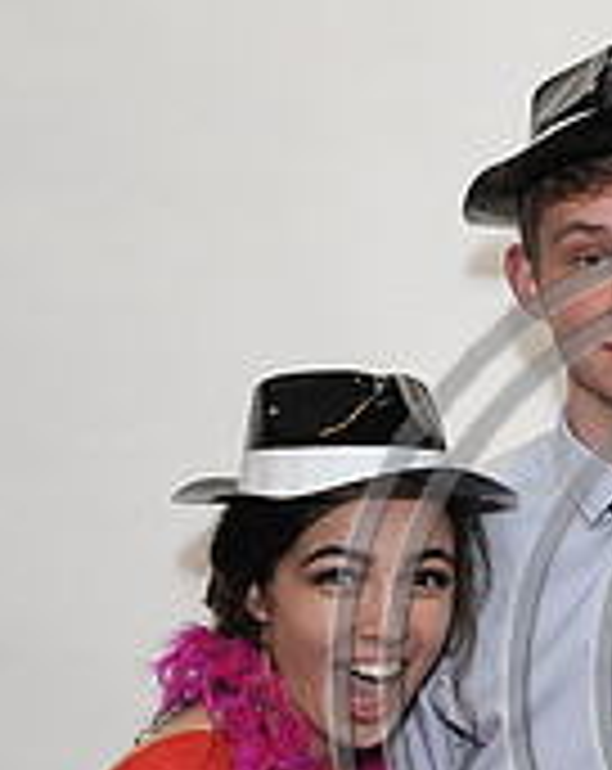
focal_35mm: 134
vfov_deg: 14.3
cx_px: 792
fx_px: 3045
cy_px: 680
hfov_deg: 11.2
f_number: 6.3
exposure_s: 1/60
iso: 800
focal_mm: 42
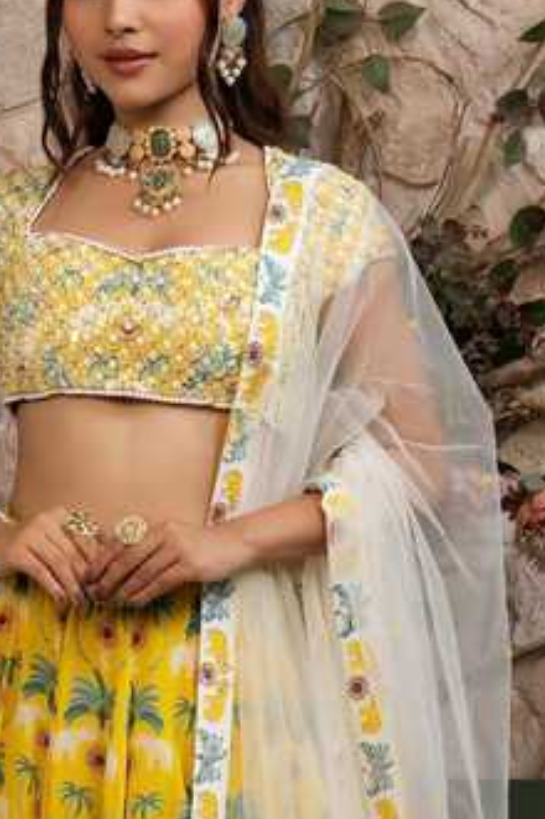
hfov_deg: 10.1
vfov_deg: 15.2
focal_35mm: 135
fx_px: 3072
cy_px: 439
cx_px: 161
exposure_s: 1/160
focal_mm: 85
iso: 160
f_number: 8
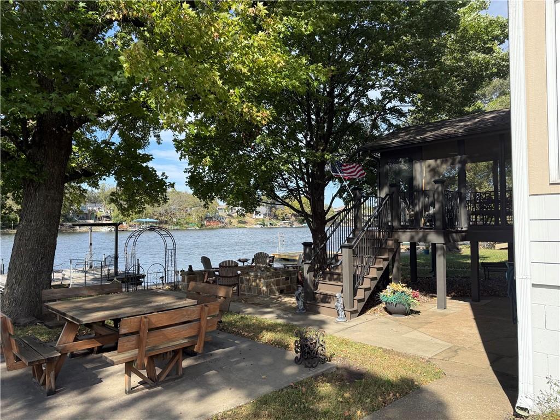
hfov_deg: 71.6
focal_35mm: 24
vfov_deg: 56.8
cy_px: 210
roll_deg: +0.4
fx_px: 388
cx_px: 280
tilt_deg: +1.2
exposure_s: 1/2445
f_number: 1.78
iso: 100
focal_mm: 6.76
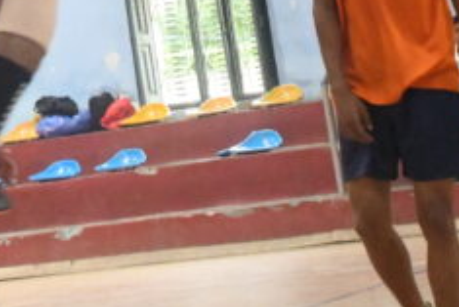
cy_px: -166
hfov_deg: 11.0
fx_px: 2373
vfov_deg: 7.3
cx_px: 8
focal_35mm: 186
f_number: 4.2
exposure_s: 1/125
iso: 16000
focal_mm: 38
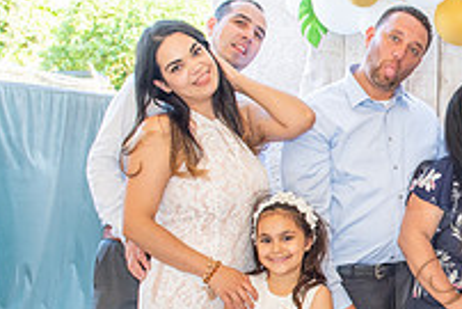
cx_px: 517
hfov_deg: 24.4
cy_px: 253
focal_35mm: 77
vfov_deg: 17.6
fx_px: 989
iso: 500
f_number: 5
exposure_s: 1/160
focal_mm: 24
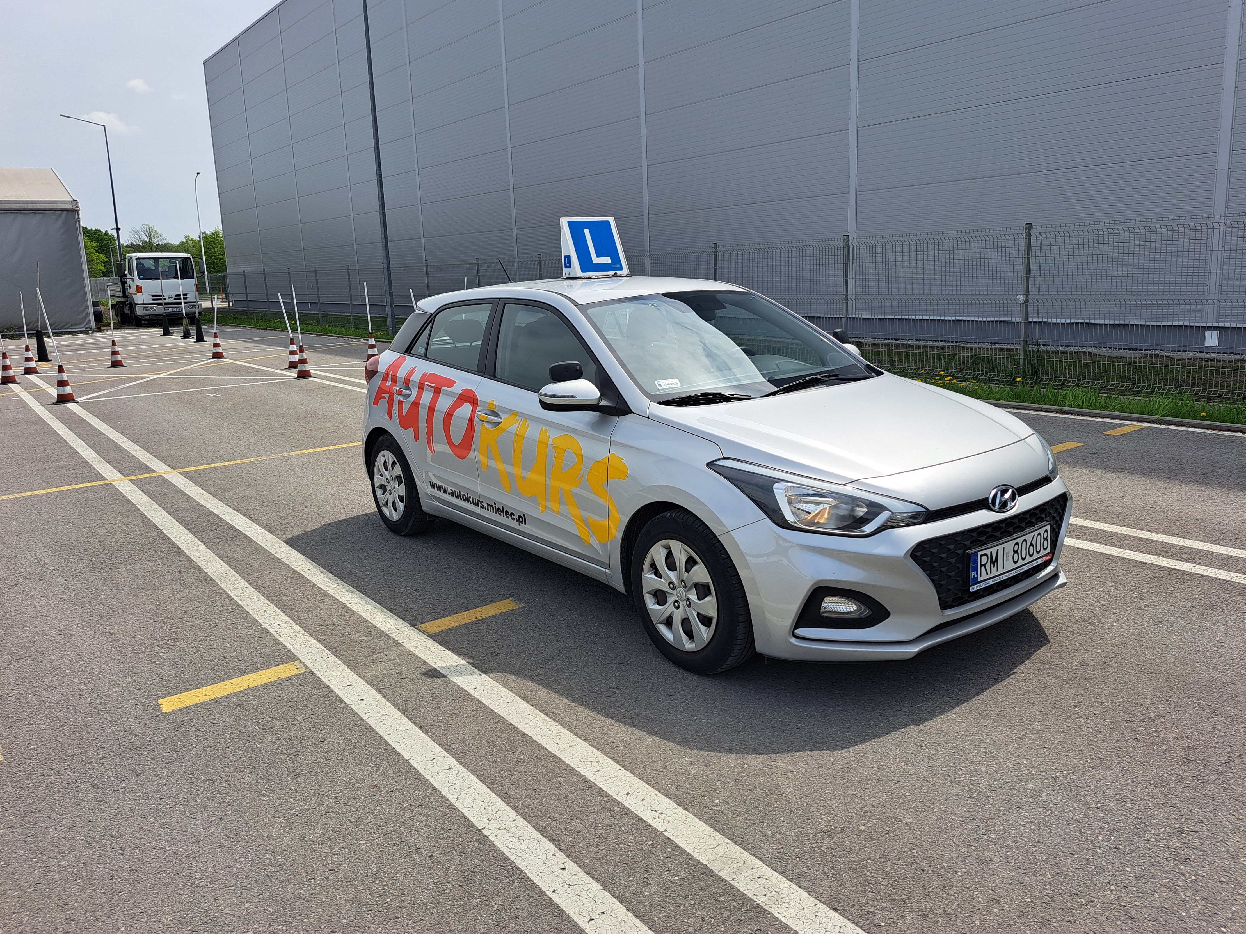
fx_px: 900
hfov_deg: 69.4
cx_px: 601
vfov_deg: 54.9
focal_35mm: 25
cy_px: 459
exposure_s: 1/1808
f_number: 1.8
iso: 50
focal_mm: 5.23
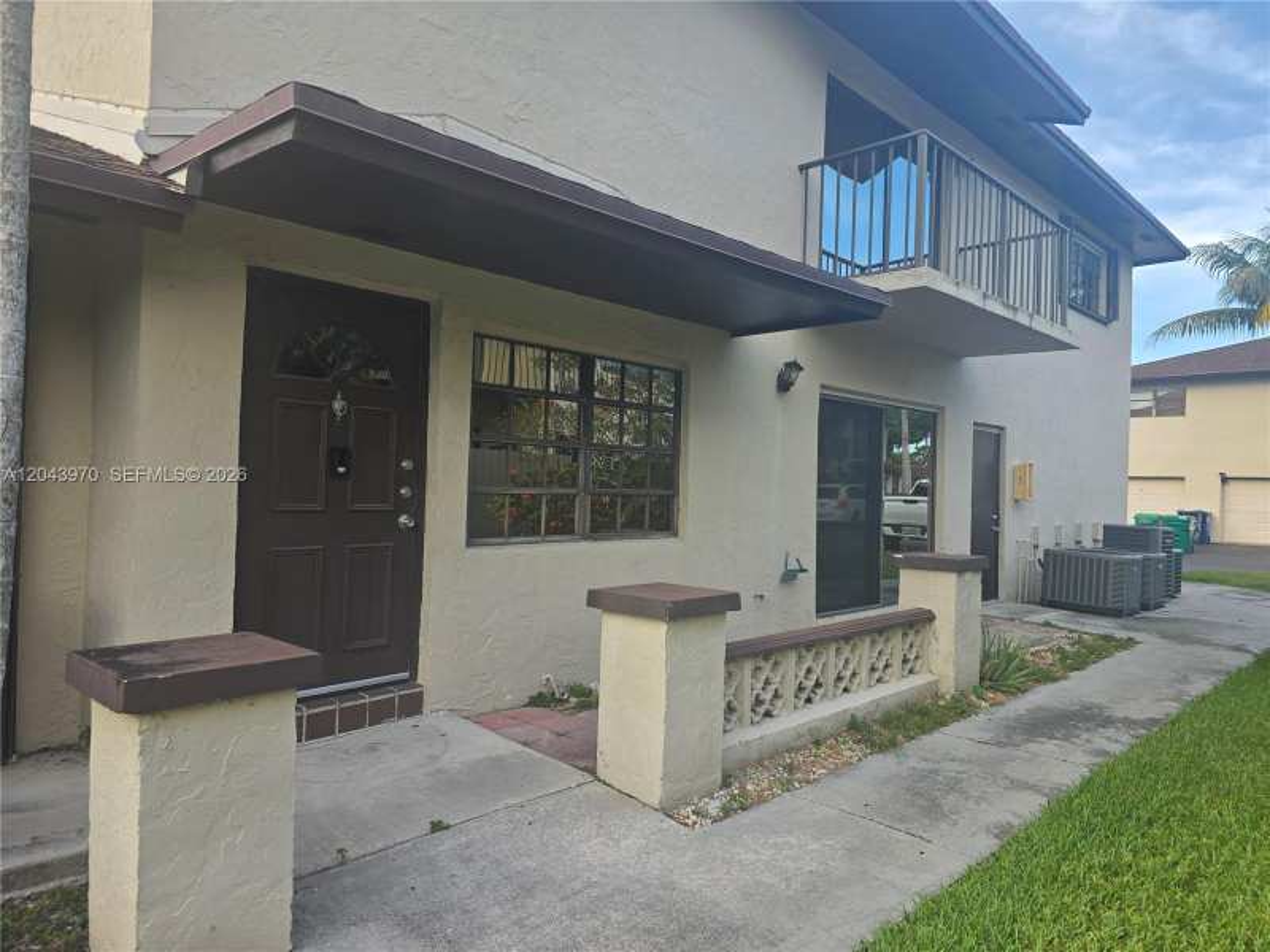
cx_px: 635
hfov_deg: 73.9
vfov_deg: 58.9
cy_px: 476
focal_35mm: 23
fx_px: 844
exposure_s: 1/359
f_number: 1.7
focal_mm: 6.3
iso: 40
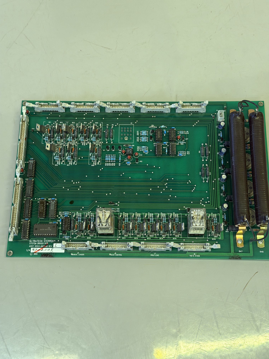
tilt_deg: -70.6
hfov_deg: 30.3
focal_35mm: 48
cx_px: 134
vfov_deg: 39.7
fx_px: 497
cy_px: 180
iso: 320
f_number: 1.78
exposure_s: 1/40
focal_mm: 6.76
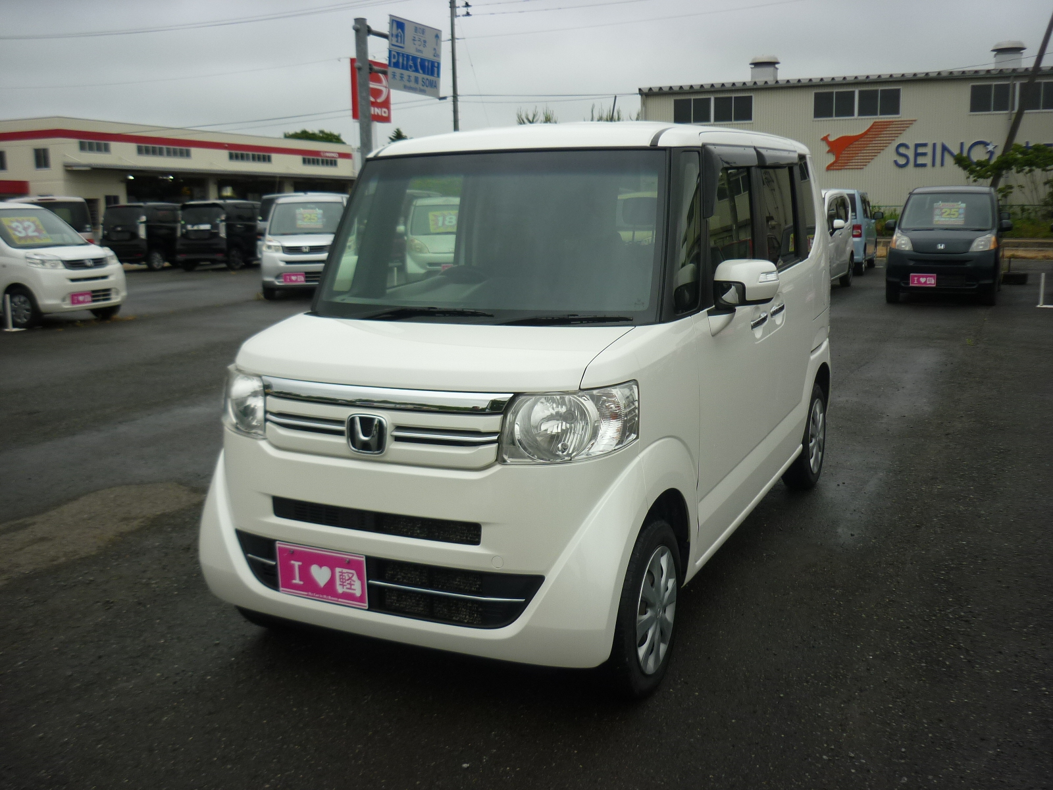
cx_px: 526
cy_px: 395
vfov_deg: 42.9
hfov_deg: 55.4
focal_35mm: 33
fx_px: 1004
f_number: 2.8
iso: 80
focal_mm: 5.5
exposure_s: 1/640
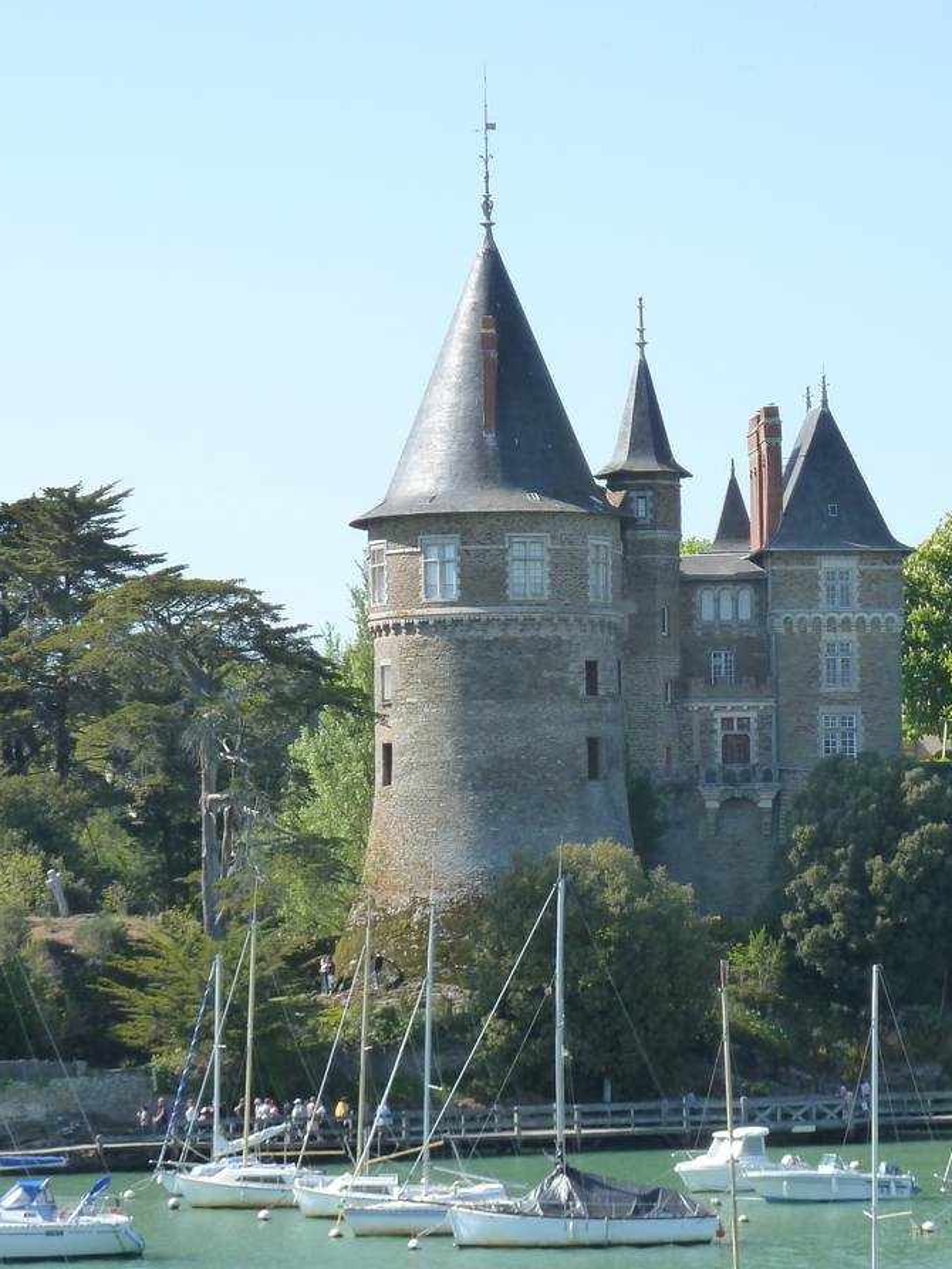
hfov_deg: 11.5
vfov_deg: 15.3
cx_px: 647
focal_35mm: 129
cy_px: 637
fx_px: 4729
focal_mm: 15.8
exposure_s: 1/320
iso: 125
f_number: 4.3
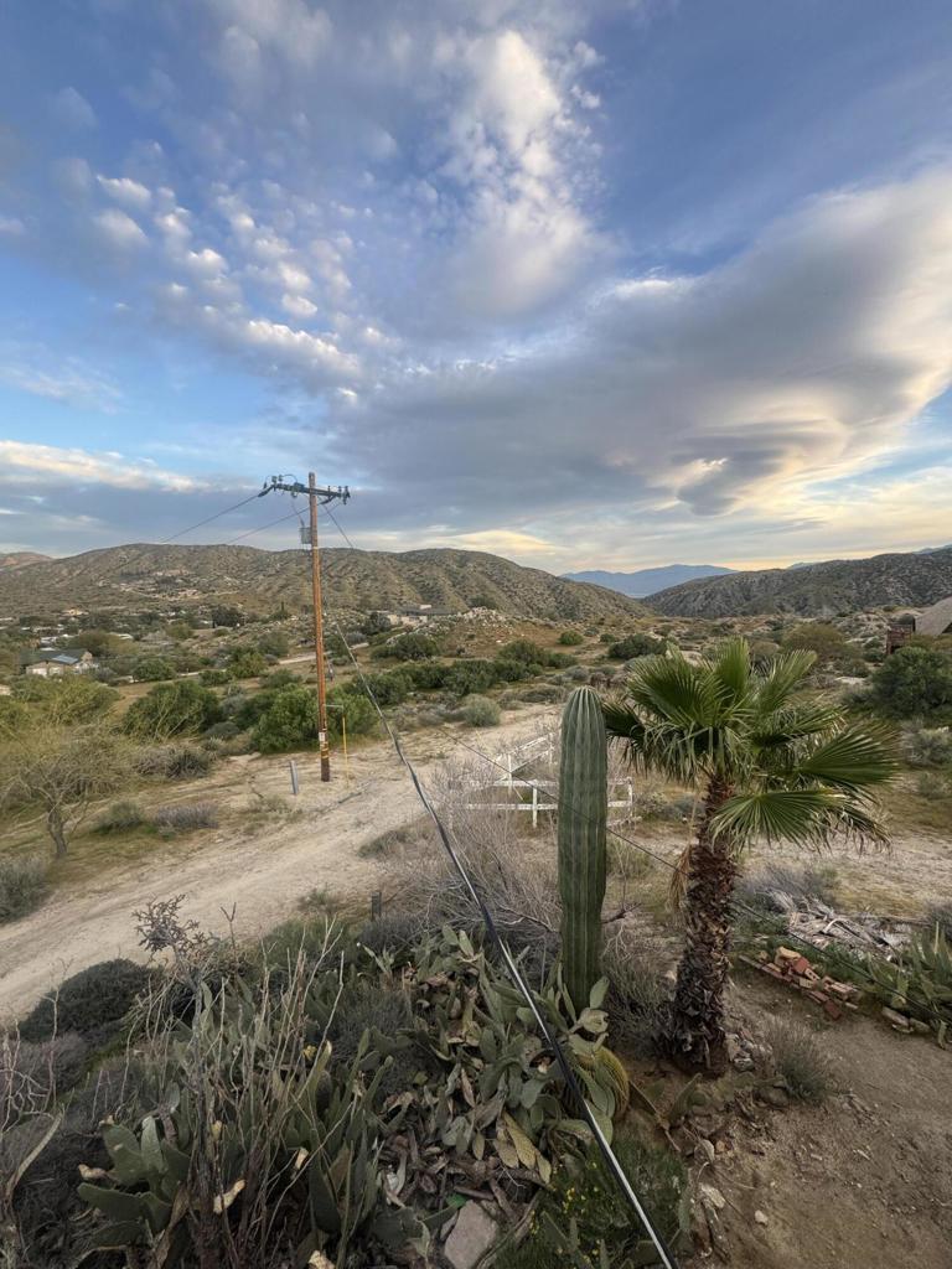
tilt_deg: -6.0
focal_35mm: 14
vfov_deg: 102.1
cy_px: 634
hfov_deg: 85.7
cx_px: 476
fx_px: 513
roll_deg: +0.2
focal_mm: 2.22
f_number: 2.2
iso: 40
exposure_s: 1/170
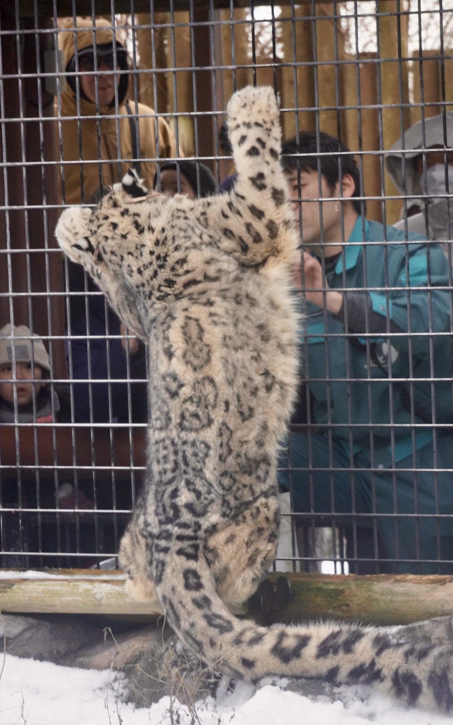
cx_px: 221
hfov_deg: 6.7
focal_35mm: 196
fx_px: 3861
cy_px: 361
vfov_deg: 10.7
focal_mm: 127
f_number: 5.6
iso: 1600
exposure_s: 1/200
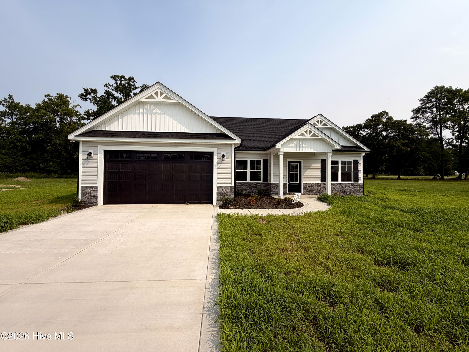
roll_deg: -0.6
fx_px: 190
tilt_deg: -0.6
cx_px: 234
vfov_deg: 85.7
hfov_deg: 102.1
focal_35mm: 14
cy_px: 176
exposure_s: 1/1368
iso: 20
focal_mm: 2.22
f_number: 2.2
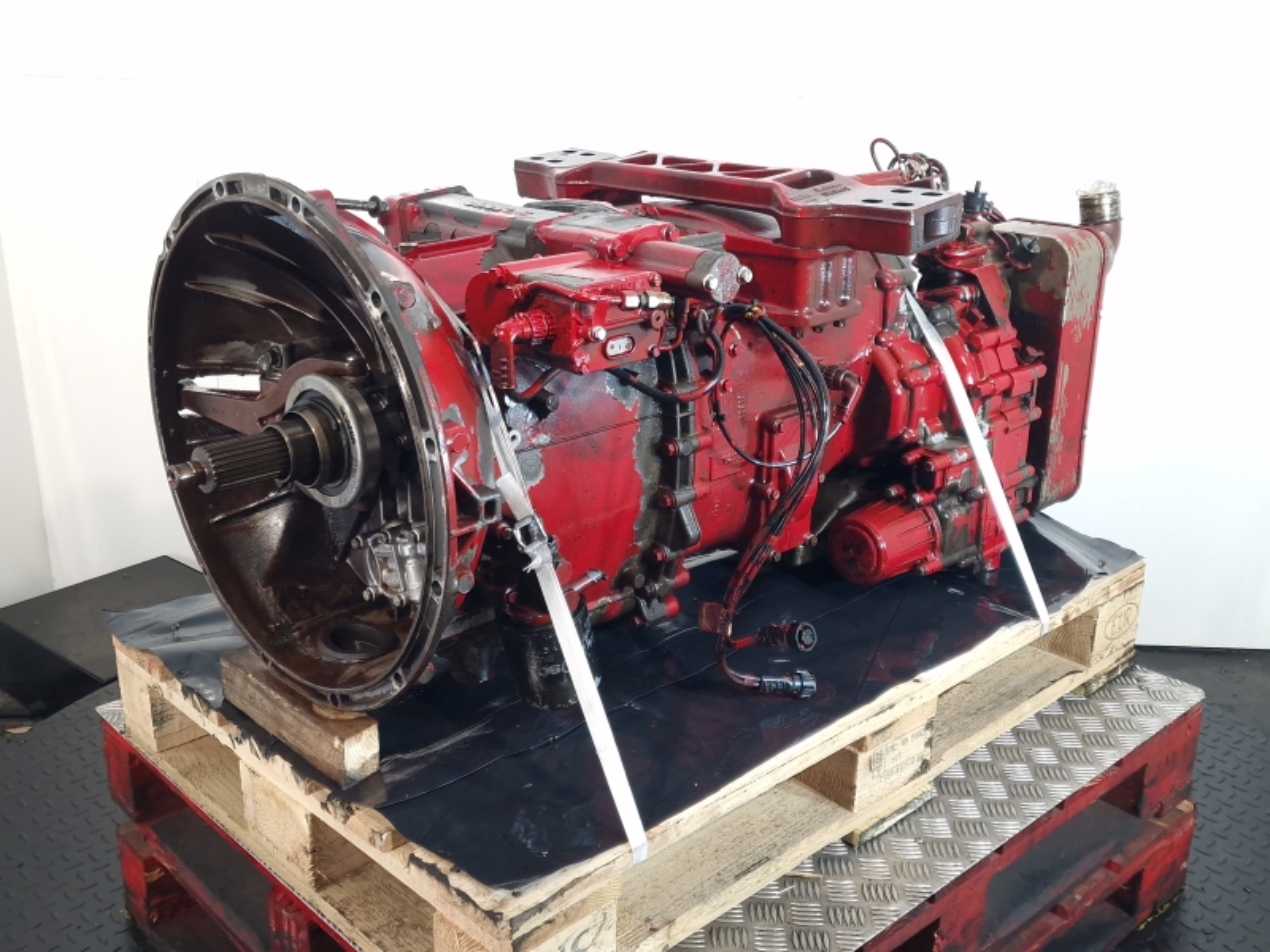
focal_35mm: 23
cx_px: 635
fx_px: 844
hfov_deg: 73.9
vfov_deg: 58.9
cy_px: 476
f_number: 1.8
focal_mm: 6.4
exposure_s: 1/50
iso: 125
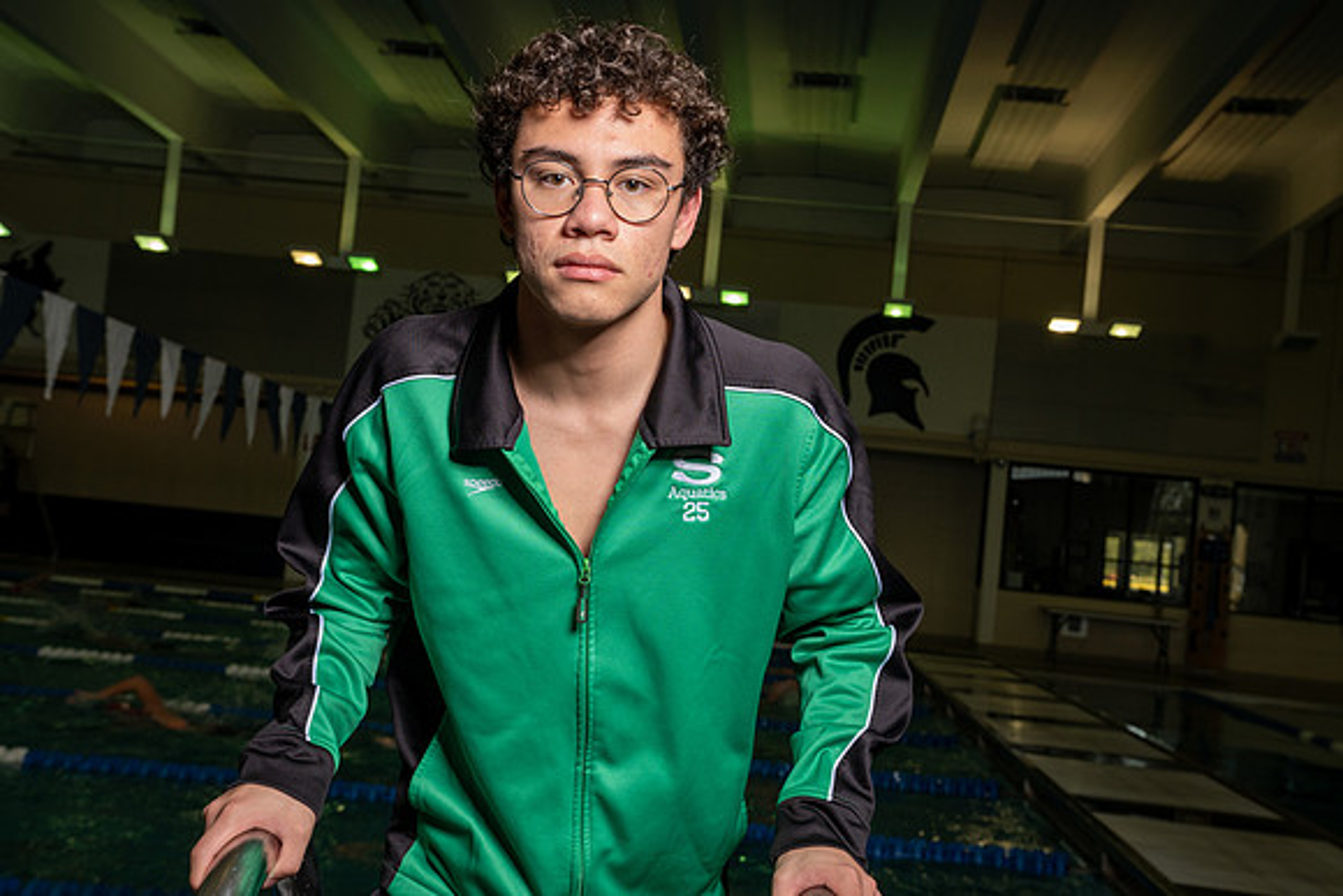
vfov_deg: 31.2
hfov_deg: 45.4
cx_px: 672
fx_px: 1604
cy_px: 448
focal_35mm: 43
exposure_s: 1/250
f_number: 8
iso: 800
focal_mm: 43
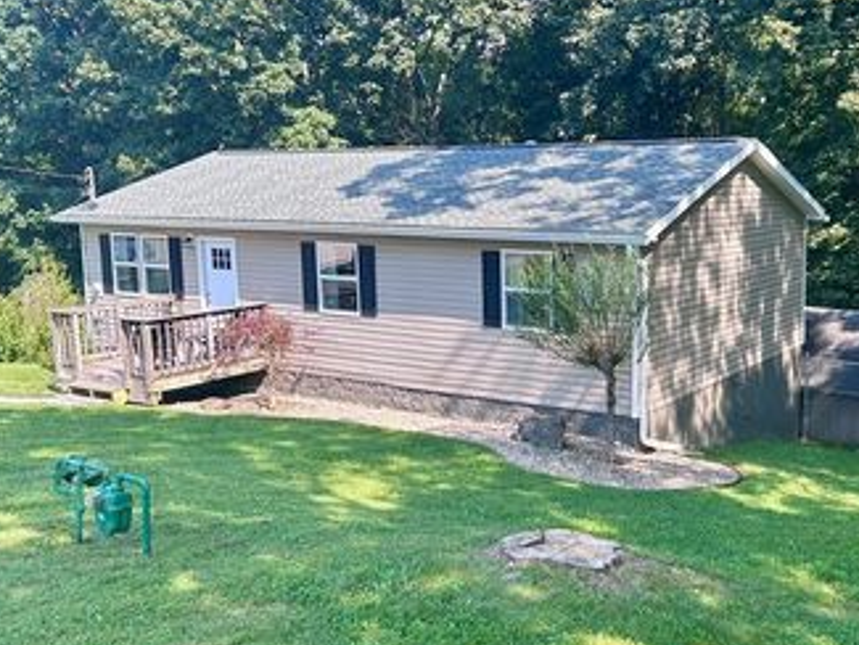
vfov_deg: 36.0
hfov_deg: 46.0
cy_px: 334
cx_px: 576
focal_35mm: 40
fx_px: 993
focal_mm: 5.7
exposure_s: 1/866
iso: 50
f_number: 1.5
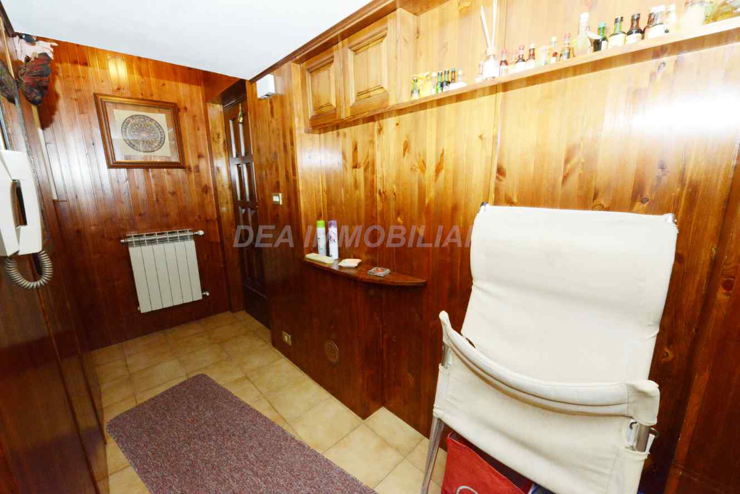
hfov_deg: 104.2
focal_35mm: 14
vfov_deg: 81.3
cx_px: 370
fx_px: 288
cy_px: 247
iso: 5600
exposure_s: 1/60
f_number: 22
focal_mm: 14
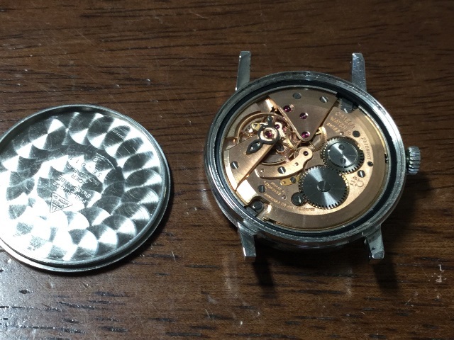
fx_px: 407
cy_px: 170
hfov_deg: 58.4
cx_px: 227
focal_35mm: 31
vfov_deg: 45.4
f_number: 2.4
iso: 32
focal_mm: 3.3
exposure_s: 1/30
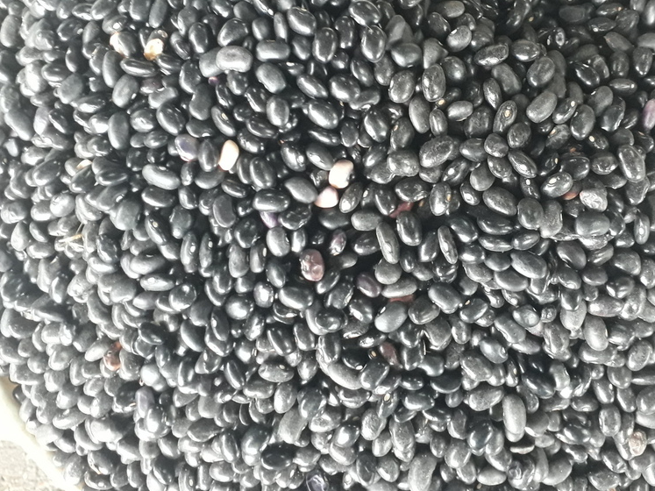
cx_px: 374
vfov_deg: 38.2
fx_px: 700
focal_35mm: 37
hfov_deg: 50.0
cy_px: 165
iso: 320
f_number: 1.9
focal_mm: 3.6
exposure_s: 1/15
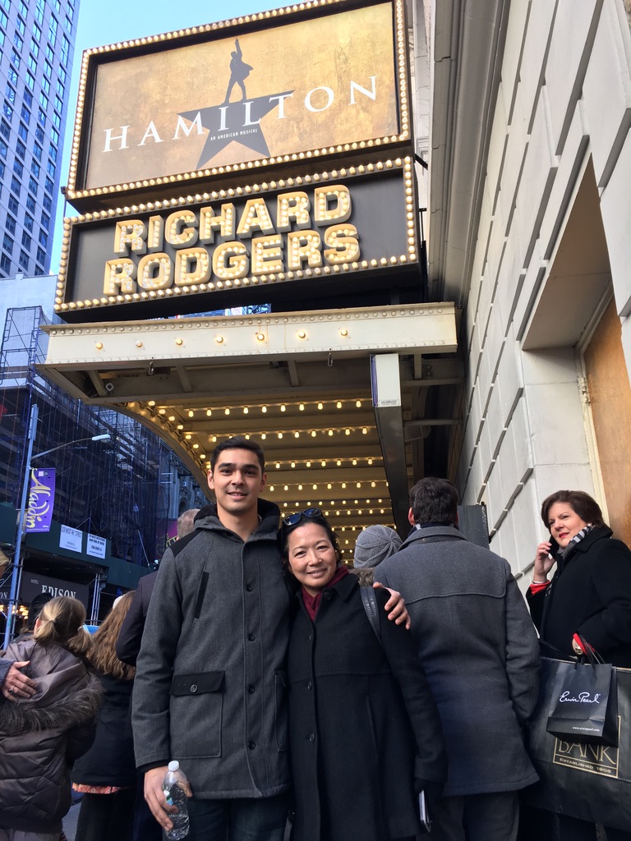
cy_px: 420
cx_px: 316
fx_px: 705
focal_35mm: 29
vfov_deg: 61.7
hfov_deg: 48.2
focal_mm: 4.15
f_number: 2.2
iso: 40
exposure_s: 1/120
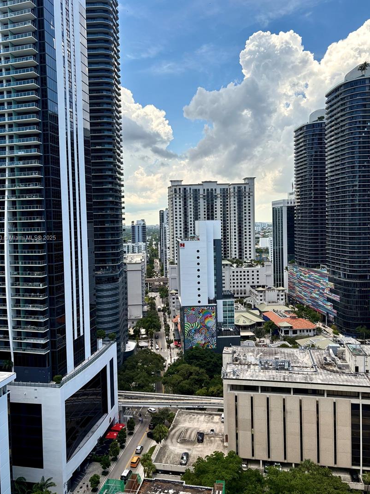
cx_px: 178
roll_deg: +2.1
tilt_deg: -1.5
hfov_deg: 48.2
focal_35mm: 29
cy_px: 238
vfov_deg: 61.6
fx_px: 413
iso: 50
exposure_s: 1/1706
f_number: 1.6
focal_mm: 5.96
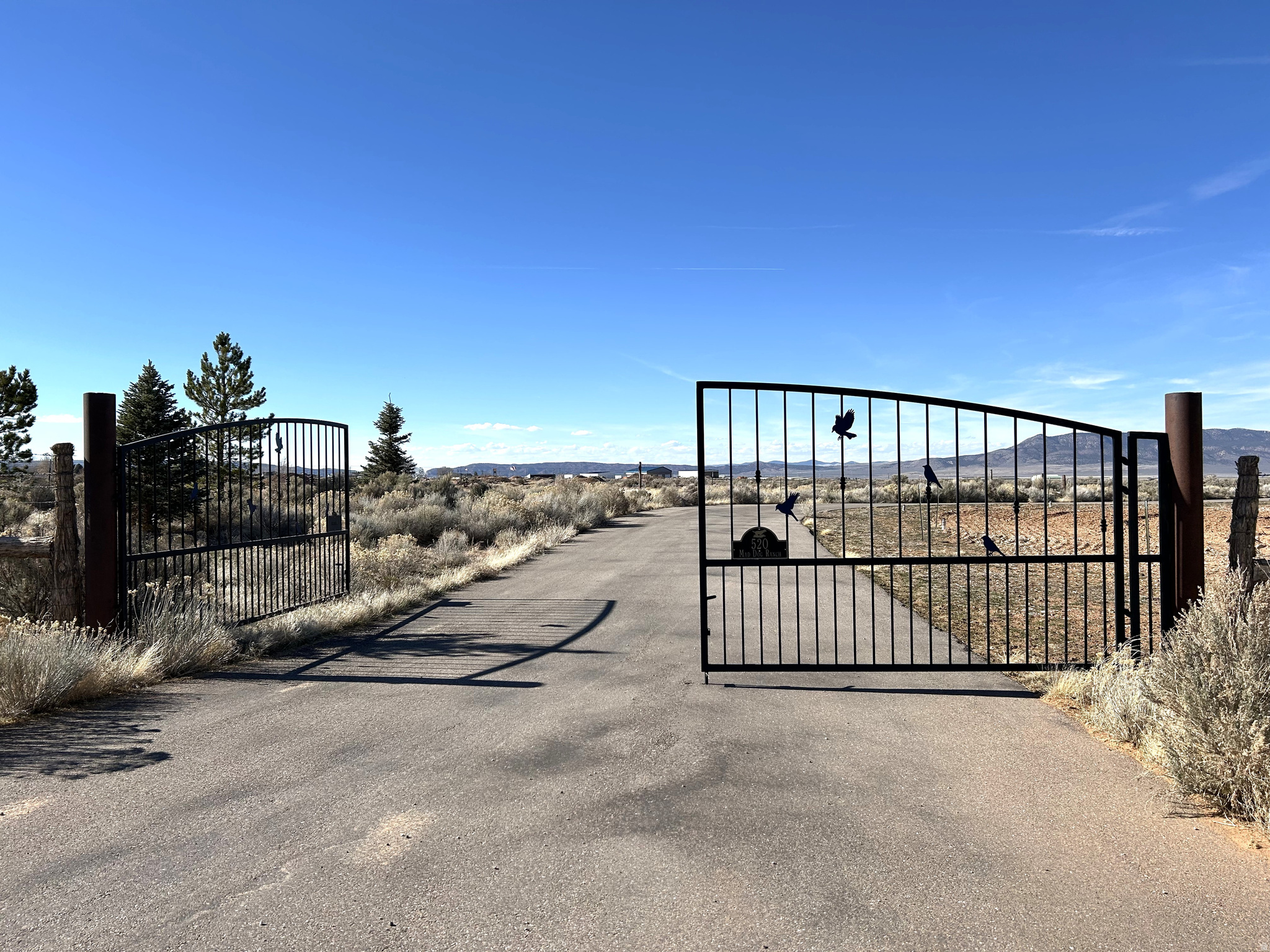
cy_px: 476
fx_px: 954
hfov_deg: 67.3
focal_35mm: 26
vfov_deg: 53.1
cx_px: 635
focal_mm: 5.7
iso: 50
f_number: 1.5
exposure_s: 1/4831
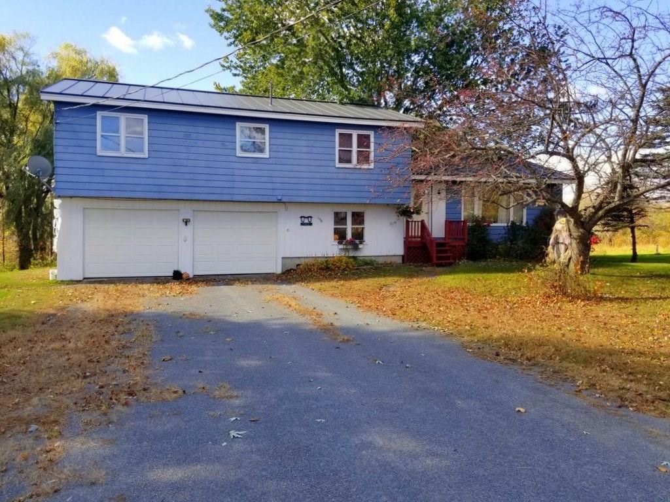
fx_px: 503
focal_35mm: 26
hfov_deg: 67.3
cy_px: 251
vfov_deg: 53.1
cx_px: 335
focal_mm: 4.25
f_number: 1.7
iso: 50
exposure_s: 1/846
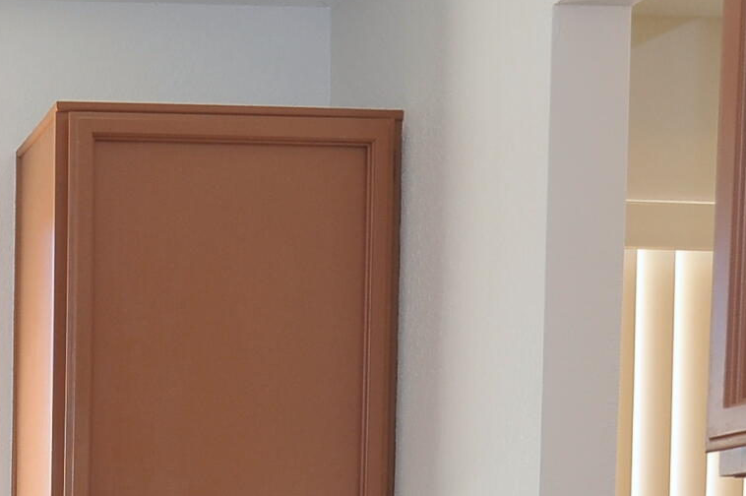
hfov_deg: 19.0
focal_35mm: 91
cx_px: -444
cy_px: 779
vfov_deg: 13.9
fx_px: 1884
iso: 640
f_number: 6.3
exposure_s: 1/60
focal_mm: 23
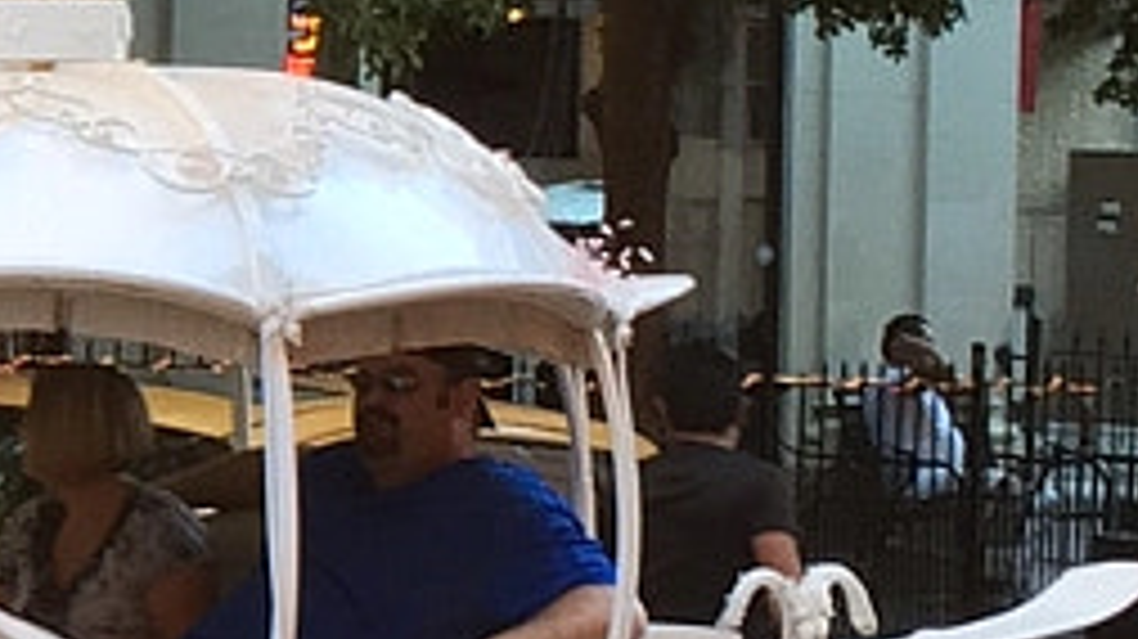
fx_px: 6032
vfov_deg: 6.1
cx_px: -873
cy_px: 122
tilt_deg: +1.2
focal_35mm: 200
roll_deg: -2.3
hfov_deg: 10.2
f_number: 2.2
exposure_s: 1/60
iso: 40
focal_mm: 4.15
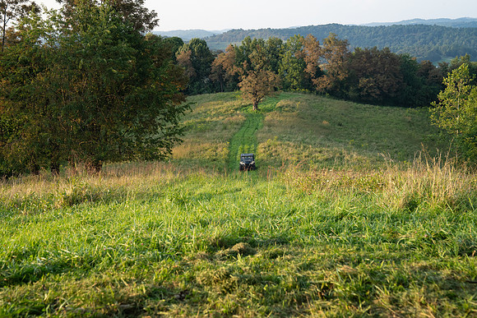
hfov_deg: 38.2
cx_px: 238
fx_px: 689
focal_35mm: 52
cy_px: 159
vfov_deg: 26.0
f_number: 5.6
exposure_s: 1/250
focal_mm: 52
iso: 800
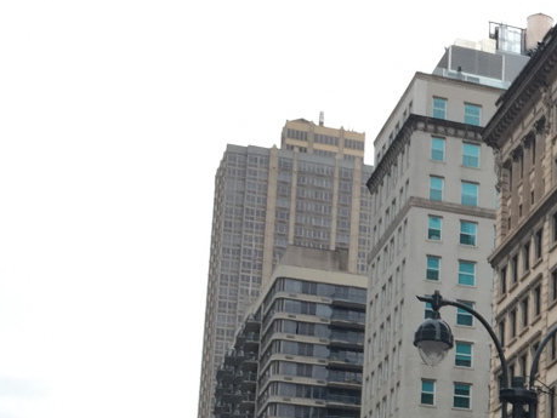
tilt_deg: +15.1
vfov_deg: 14.4
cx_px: 869
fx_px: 1626
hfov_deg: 17.3
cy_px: 448
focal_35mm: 101
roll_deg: +1.0
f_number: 2.2
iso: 32
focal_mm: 4.15
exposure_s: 1/128
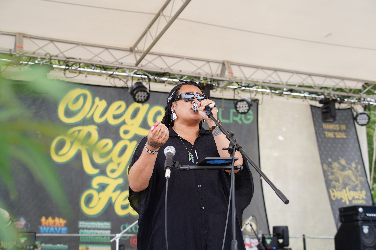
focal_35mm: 57
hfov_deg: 35.1
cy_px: 125
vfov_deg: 23.8
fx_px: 595
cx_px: 188
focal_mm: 57
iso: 100
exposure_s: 1/125
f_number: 4
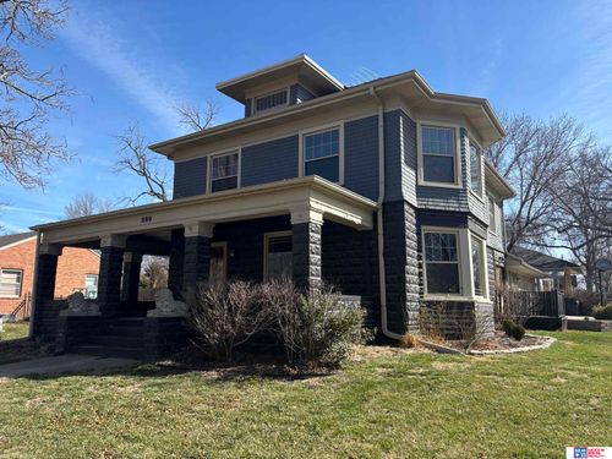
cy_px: 230
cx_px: 306
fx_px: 460
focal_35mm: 26
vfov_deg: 53.1
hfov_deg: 67.3
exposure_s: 1/2451
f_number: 1.6
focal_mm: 5.96
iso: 50
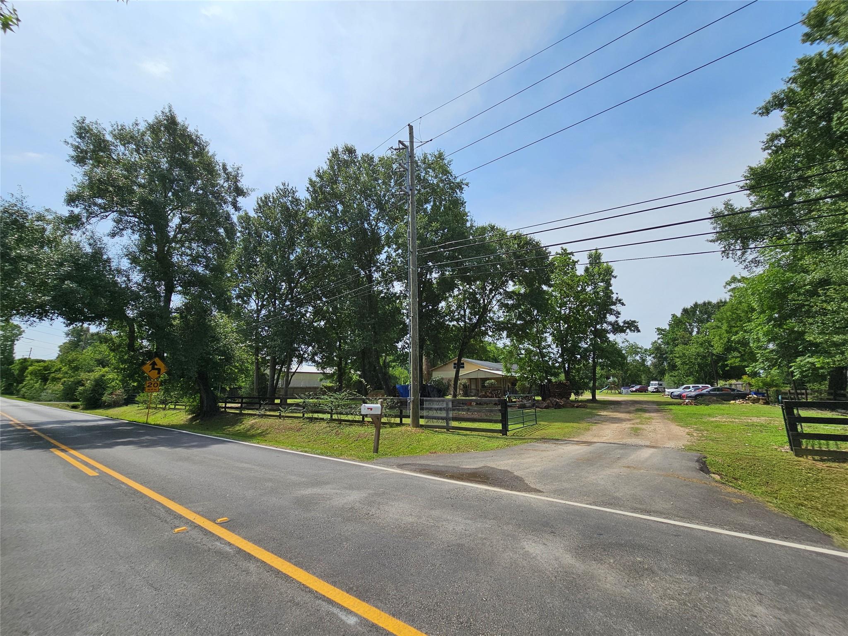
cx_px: 424
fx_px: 318
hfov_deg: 106.2
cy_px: 318
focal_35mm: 13
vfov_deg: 89.9
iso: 50
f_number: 2.2
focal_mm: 2.2
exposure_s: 1/3840
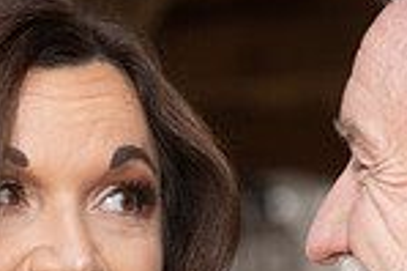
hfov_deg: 6.2
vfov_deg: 4.1
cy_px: 357
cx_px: 85
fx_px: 3738
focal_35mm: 331
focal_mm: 85
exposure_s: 1/125
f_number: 3.2
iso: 640
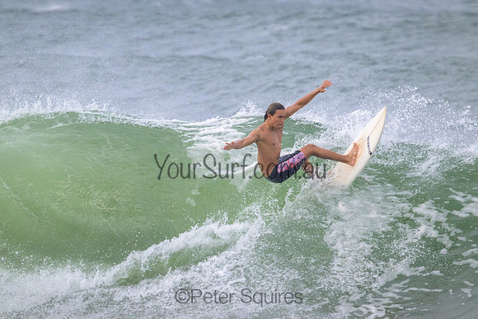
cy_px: 160
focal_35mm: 800
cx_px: 239
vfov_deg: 1.7
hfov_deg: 2.6
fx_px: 10624
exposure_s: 1/2000
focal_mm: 800
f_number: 11
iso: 2800
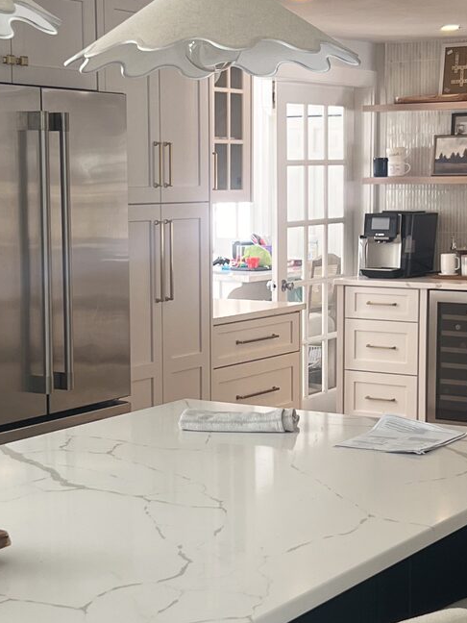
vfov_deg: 25.3
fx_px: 1385
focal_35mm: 77
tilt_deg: -5.7
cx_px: 235
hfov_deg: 19.1
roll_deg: +0.6
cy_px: 347
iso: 100
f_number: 1.5
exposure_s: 1/120
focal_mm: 5.7
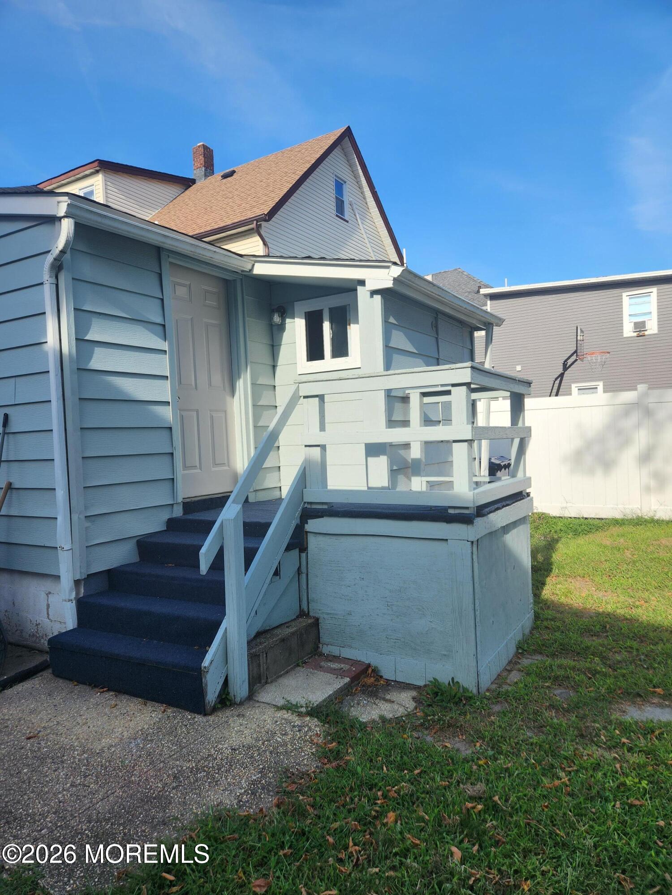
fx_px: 595
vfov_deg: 73.9
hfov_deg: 58.9
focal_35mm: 23
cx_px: 336
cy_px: 448
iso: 20
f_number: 1.8
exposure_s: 1/1050
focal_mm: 5.4
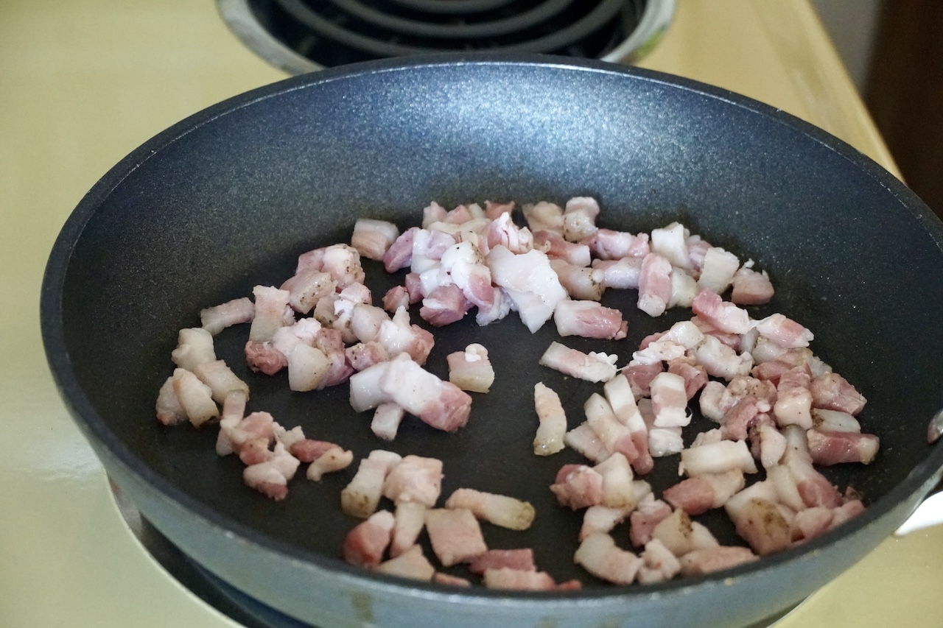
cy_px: 314
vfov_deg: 15.2
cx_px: 472
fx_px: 2357
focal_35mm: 90
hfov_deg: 22.6
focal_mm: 60
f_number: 5.6
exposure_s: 1/20
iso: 6400
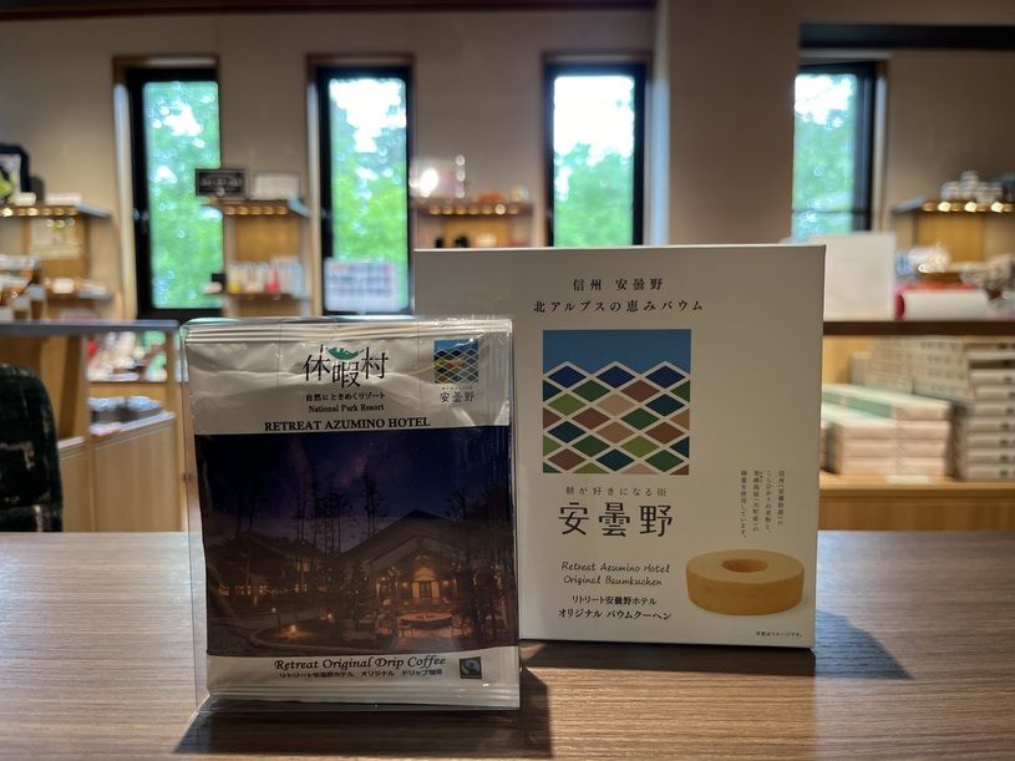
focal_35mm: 26
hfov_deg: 67.3
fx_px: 762
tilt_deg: -5.1
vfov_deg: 53.1
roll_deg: +0.5
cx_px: 508
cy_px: 380
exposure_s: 1/120
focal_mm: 5.1
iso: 125
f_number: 1.6
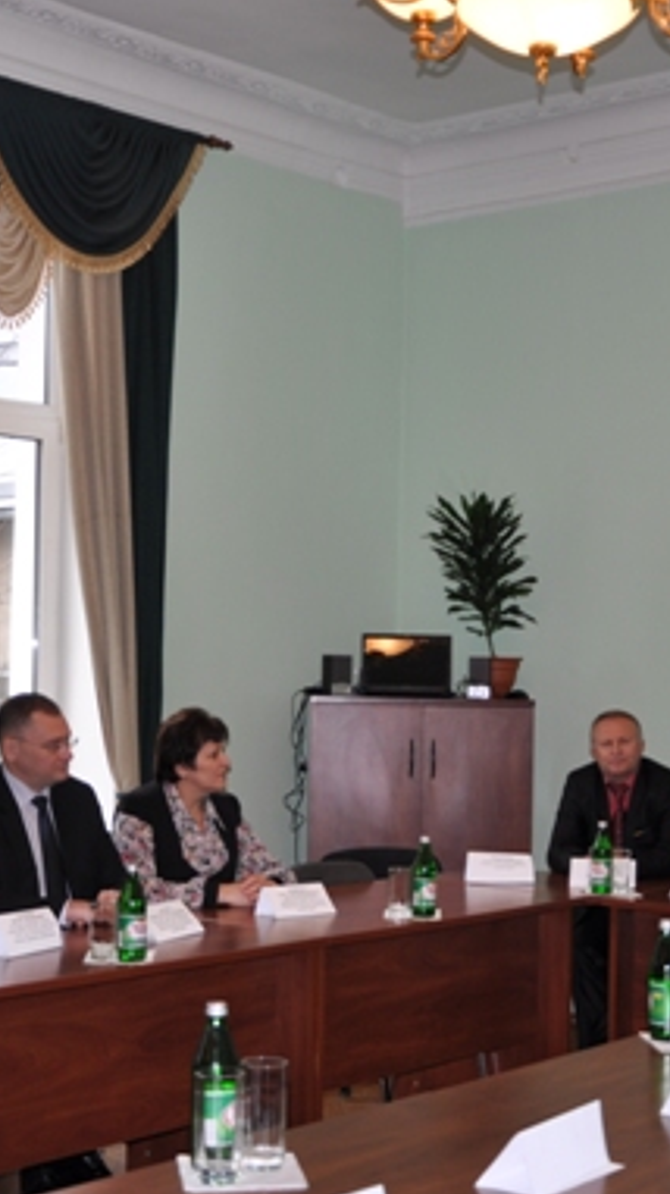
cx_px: 429
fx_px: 1834
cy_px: 581
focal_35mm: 58
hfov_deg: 20.7
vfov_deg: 36.0
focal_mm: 22
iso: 200
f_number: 3.8
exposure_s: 1/60
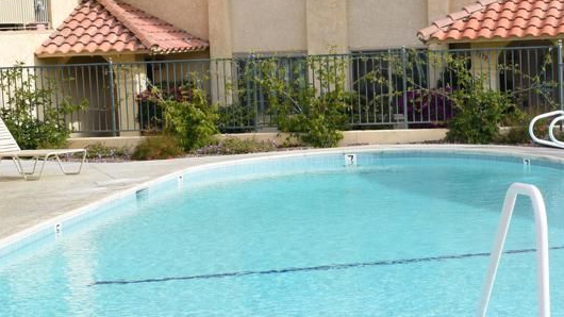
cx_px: 413
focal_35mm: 85
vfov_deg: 14.2
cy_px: 171
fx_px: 1271
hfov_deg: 24.8
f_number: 10
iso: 200
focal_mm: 28
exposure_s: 1/400
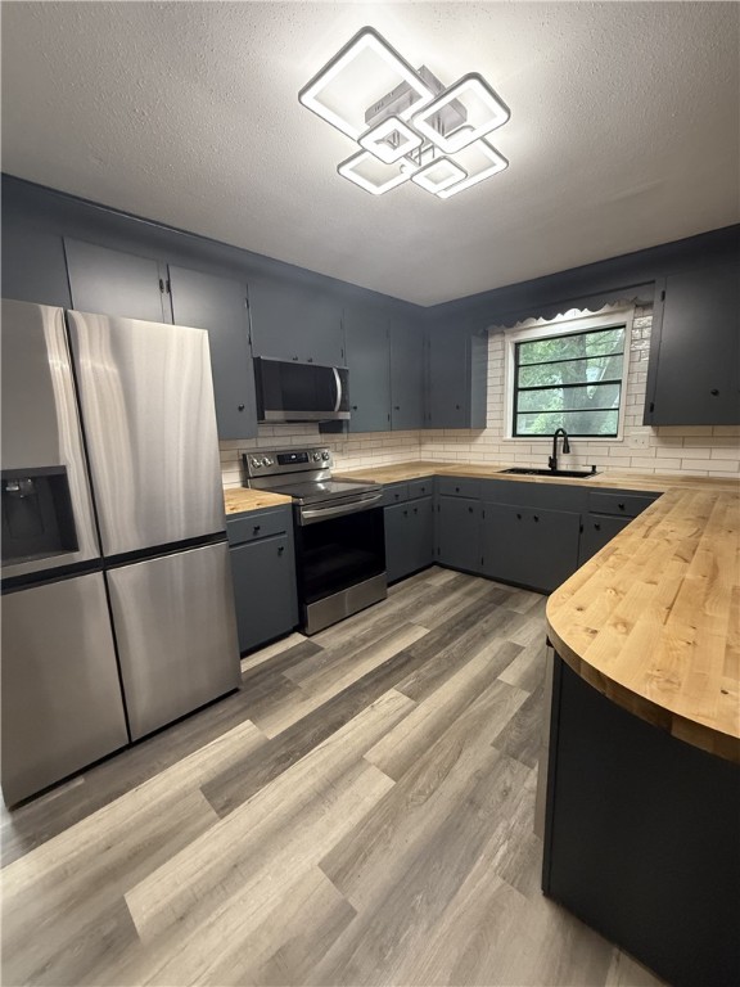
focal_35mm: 14
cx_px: 370
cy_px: 494
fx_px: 399
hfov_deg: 85.7
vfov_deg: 102.1
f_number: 2.2
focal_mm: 2.22
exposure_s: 1/60
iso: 500
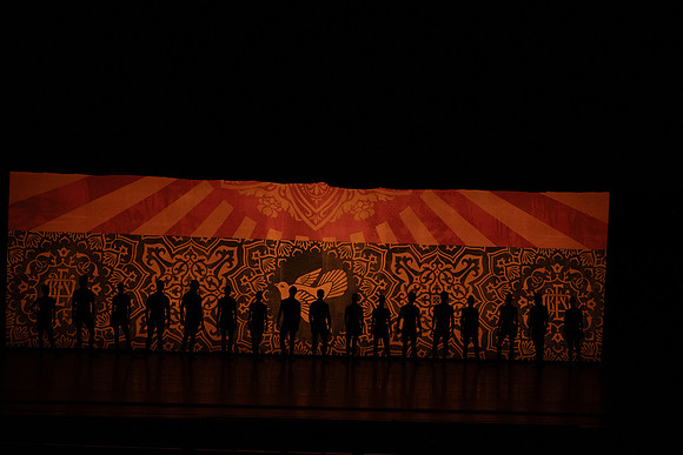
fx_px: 1898
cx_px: 342
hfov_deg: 20.4
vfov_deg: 13.7
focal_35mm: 100
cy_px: 228
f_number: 6.3
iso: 6400
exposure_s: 1/400
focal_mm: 100
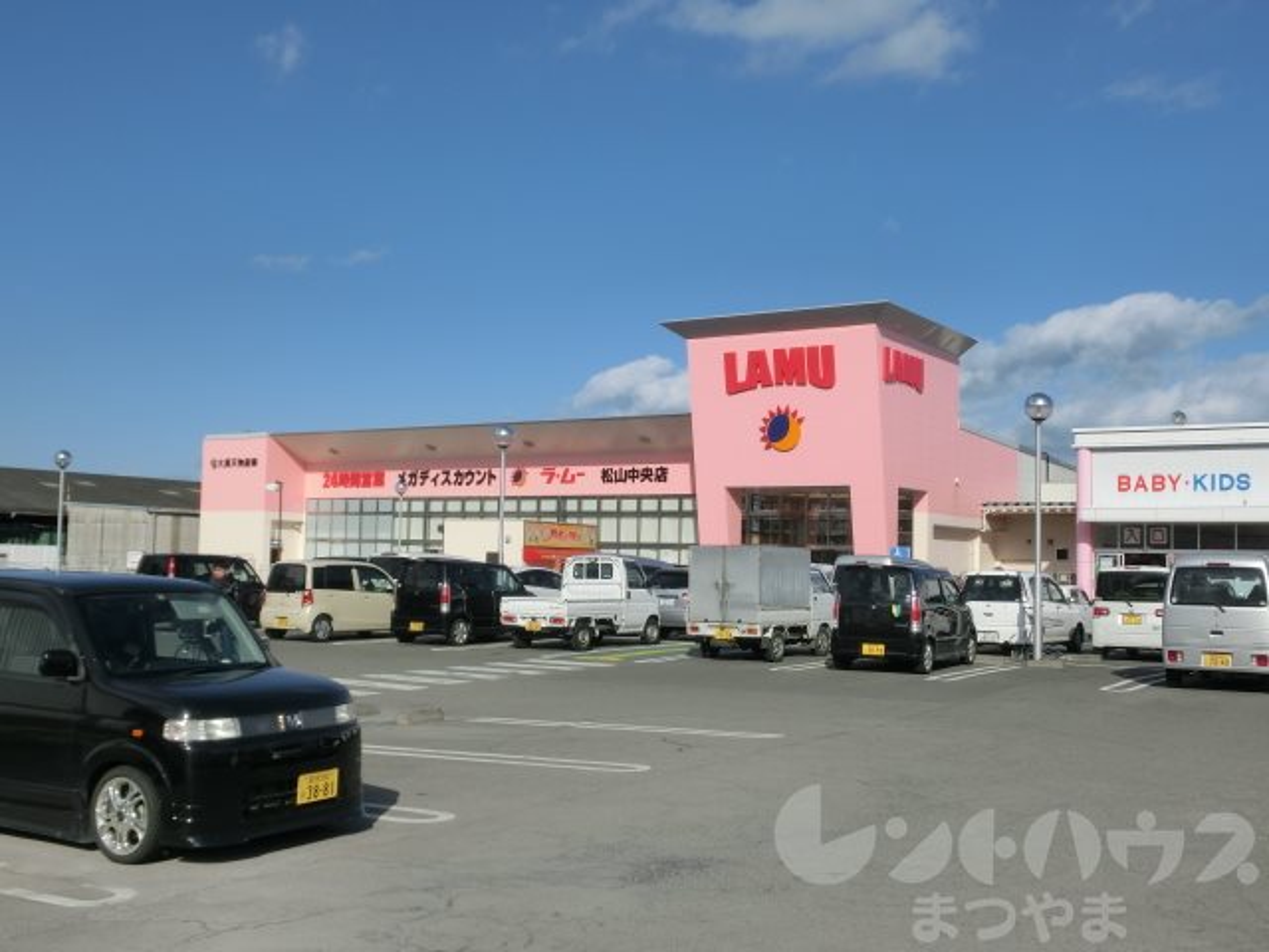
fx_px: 1393
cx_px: 634
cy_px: 476
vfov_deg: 37.7
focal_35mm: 38
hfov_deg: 49.0
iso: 80
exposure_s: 1/250
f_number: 9.9
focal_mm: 6.67
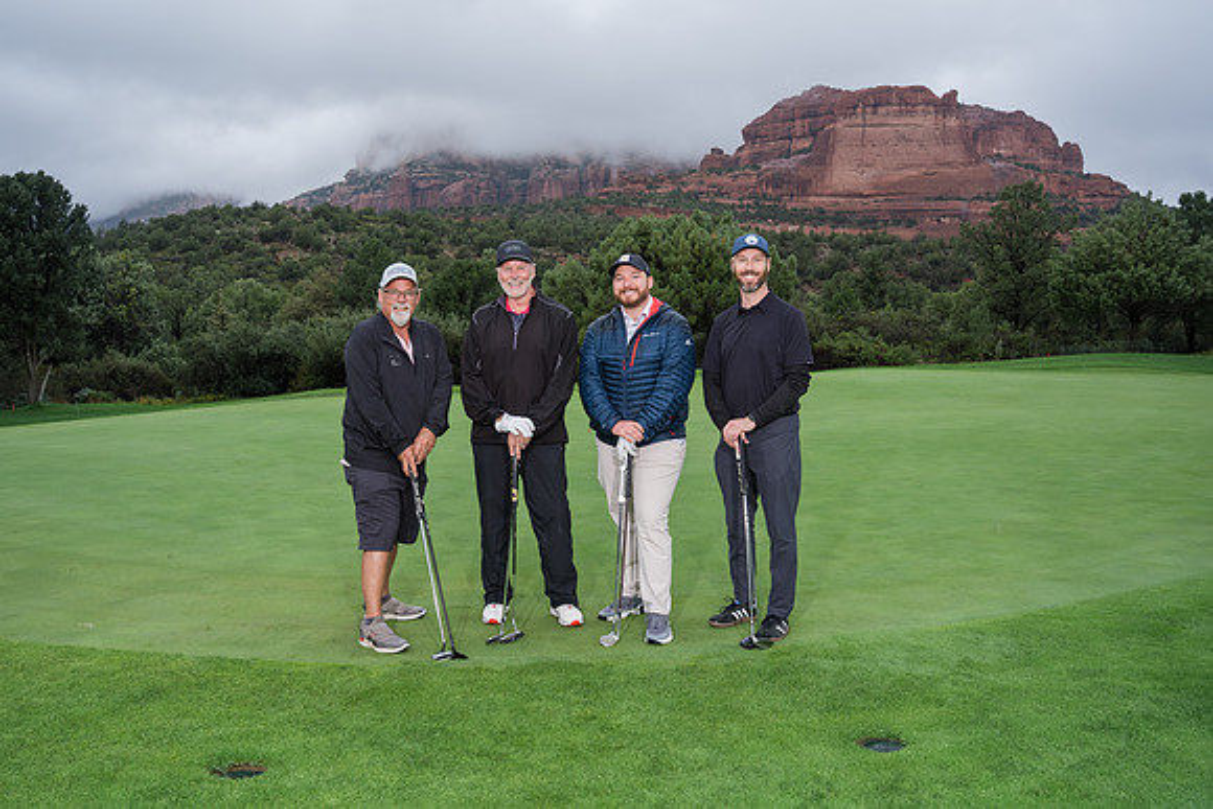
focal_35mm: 27
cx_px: 578
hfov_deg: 68.2
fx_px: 896
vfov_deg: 48.6
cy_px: 372
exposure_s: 1/400
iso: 320
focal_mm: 24
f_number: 4.5
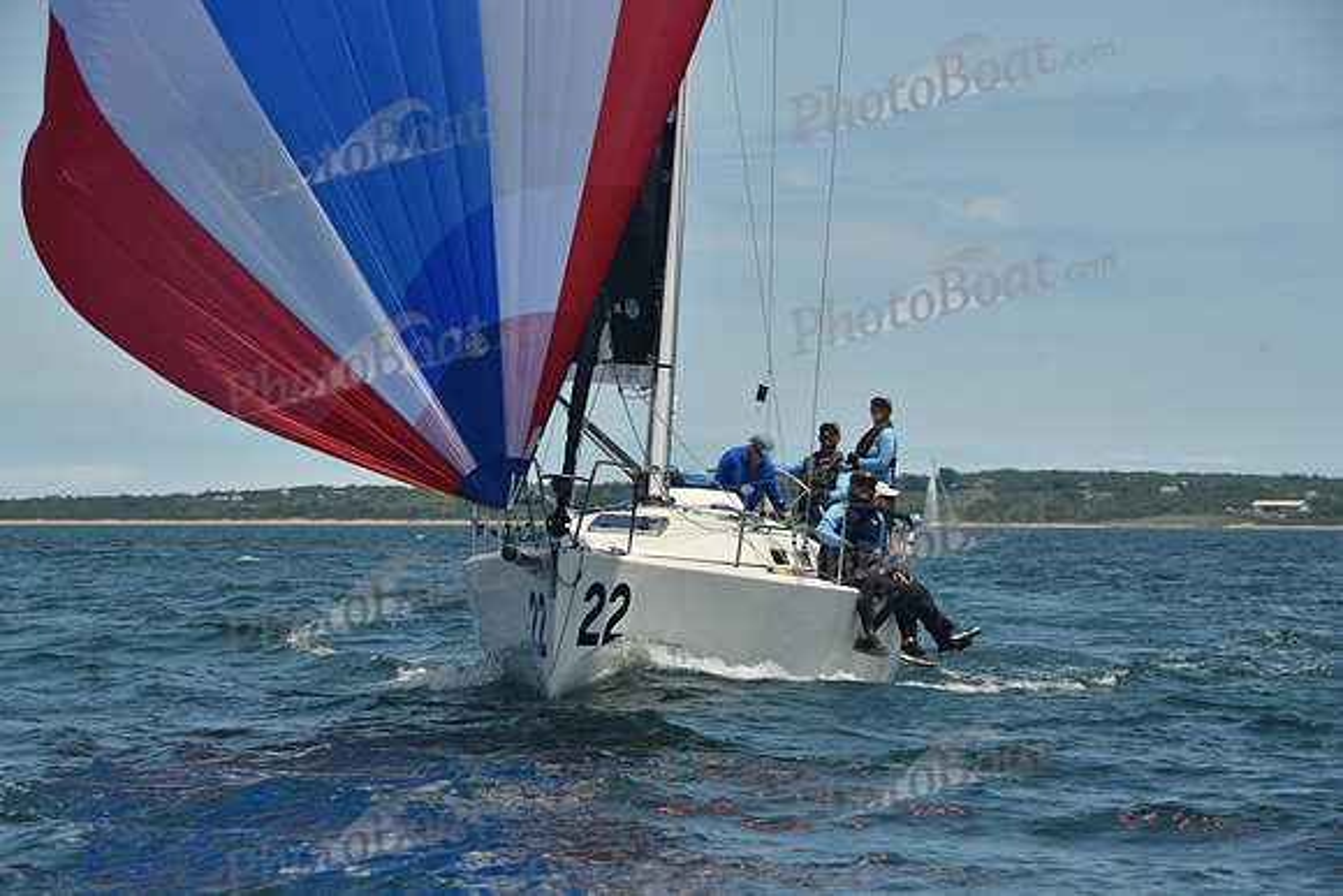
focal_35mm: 160
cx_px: 672
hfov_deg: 12.8
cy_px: 448
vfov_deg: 8.6
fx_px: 5970
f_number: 9
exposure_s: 1/640
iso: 320
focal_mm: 160
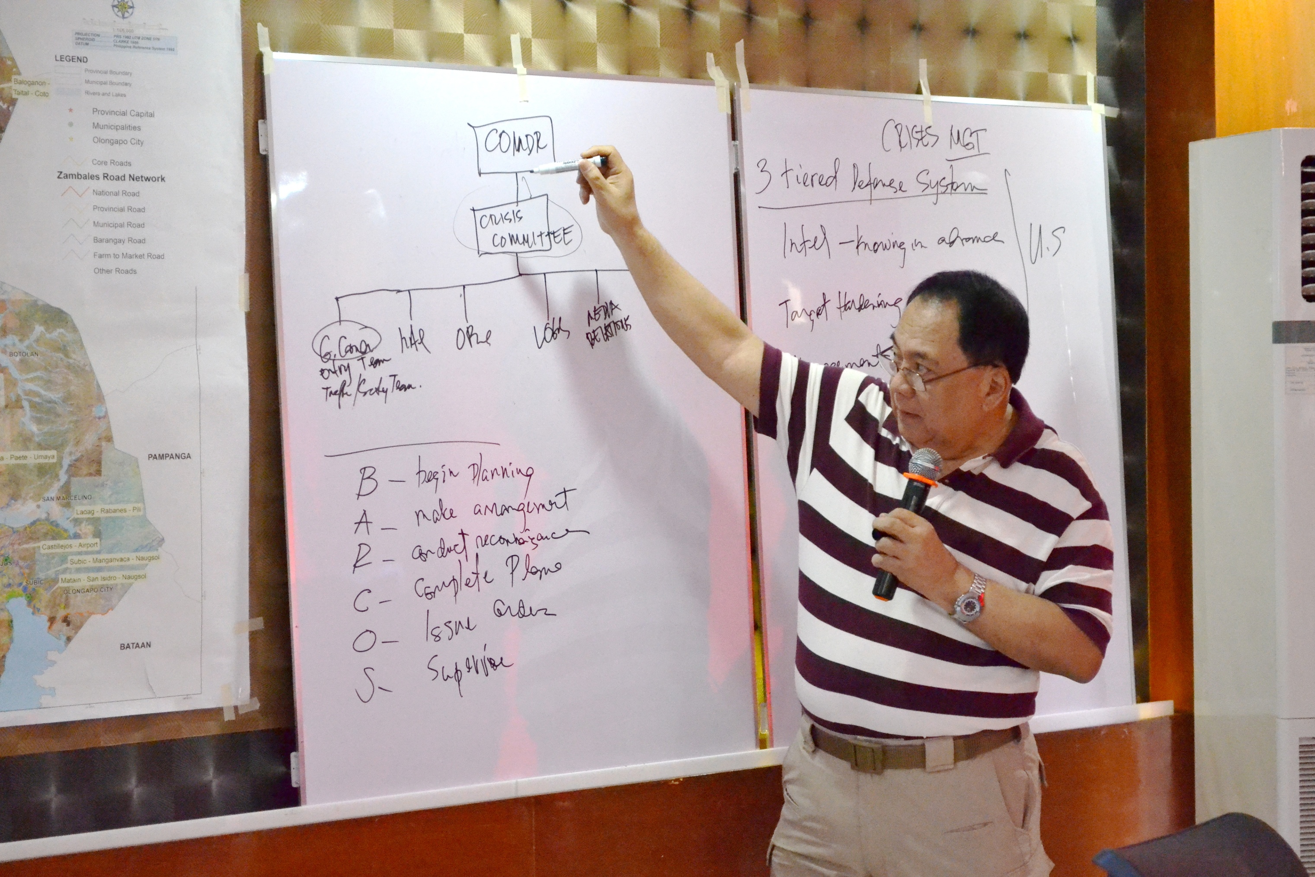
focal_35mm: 82
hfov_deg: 24.6
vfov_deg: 16.6
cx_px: 658
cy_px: 438
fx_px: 3014
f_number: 5.6
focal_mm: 55
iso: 3200
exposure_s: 1/50
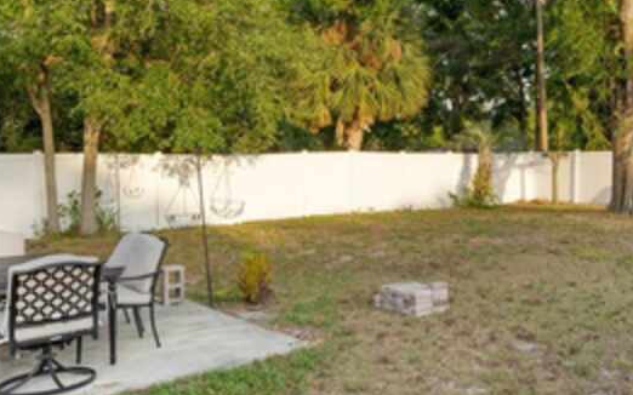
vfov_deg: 31.9
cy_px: 159
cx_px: 537
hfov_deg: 45.8
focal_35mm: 40
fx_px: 690
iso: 250
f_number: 9
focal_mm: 16
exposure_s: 1/40
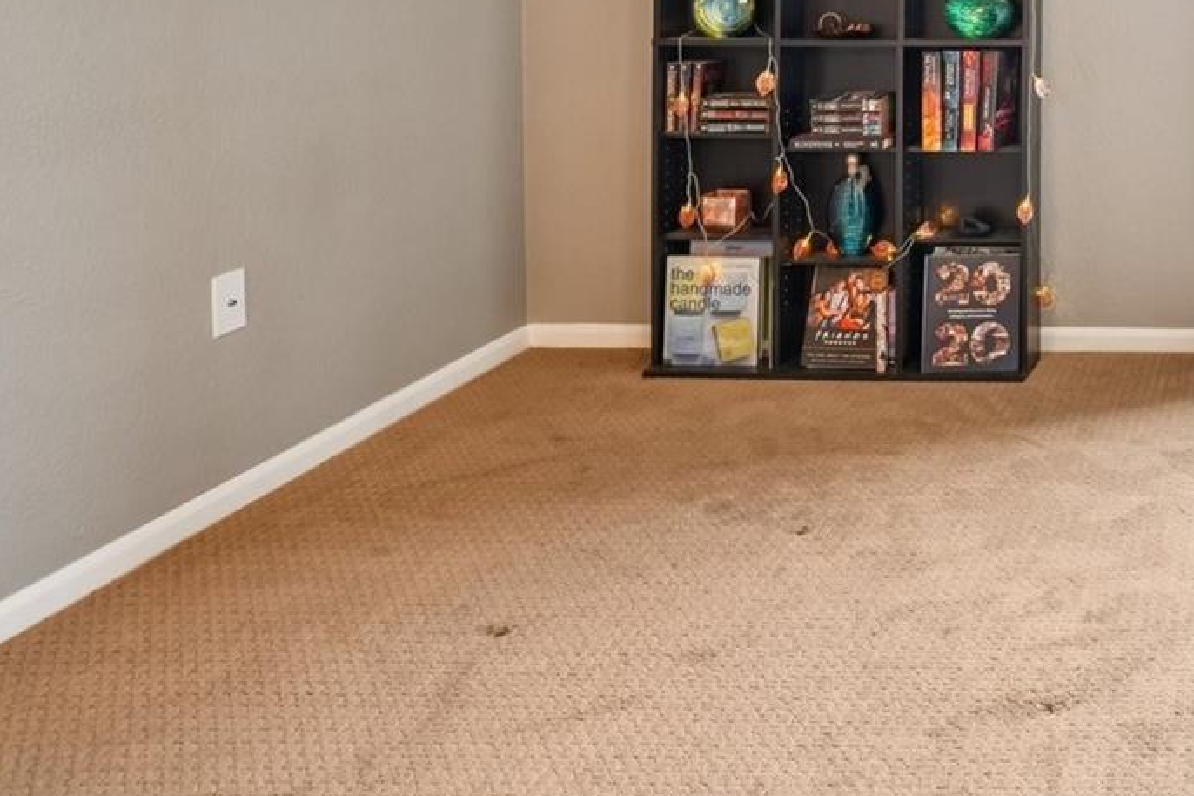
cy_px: -64
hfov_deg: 42.5
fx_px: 1160
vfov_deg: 33.4
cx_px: 1321
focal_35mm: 35
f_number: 8
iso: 400
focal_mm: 10
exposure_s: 1/25
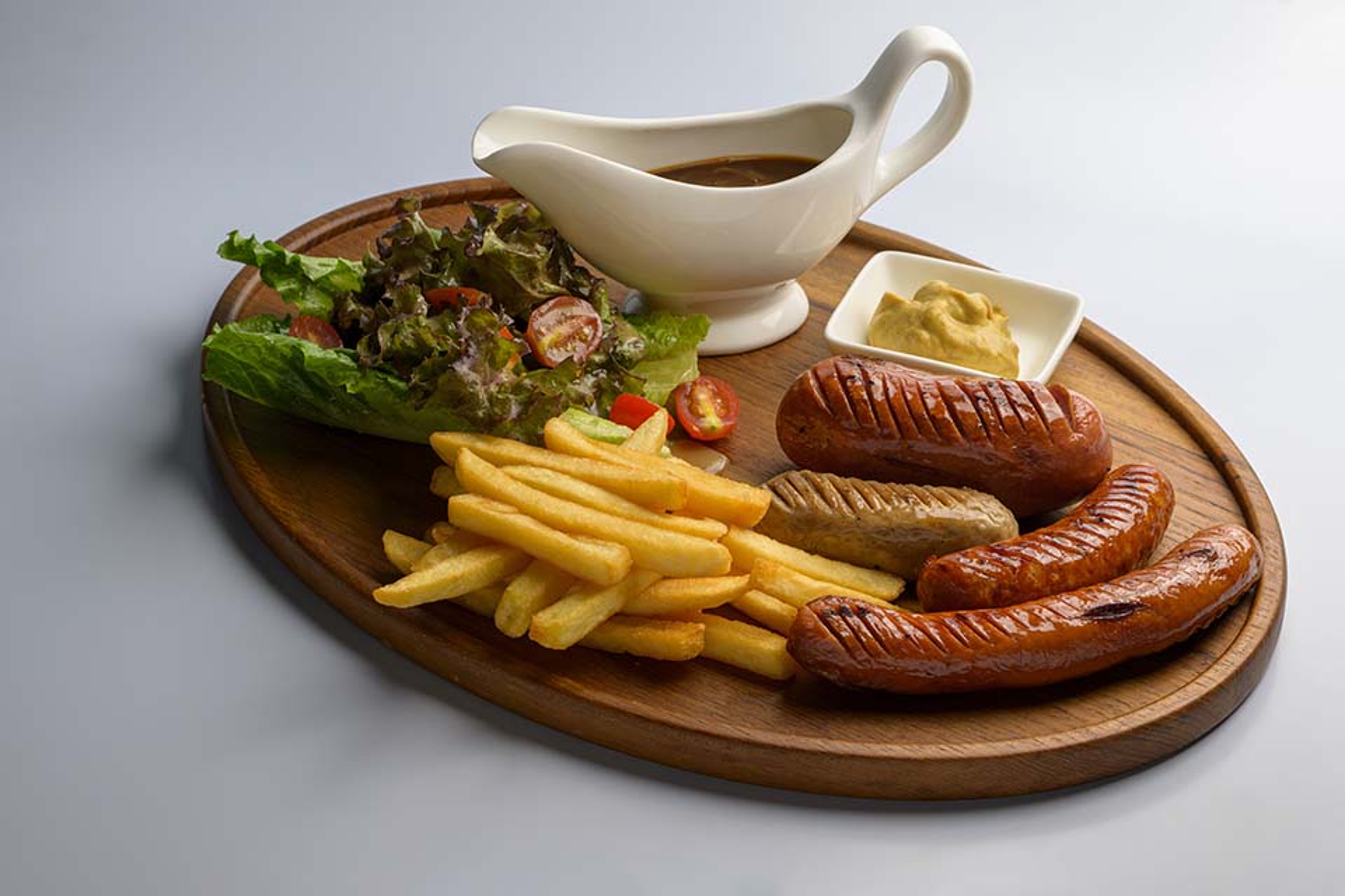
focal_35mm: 85
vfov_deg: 16.1
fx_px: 3175
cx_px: 672
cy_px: 448
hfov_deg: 23.9
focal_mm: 85
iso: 80
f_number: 8.5
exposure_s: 1/200
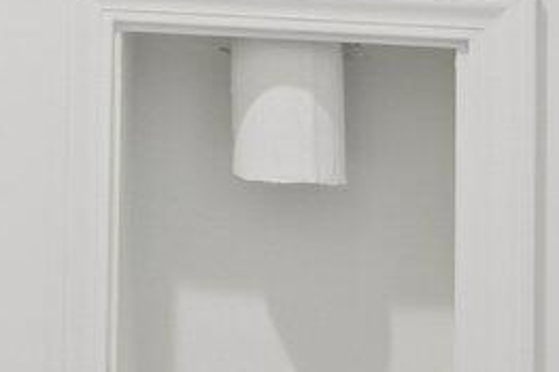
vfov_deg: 12.0
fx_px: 1691
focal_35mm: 109
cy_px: -177
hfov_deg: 16.4
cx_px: -383
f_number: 8
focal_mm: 14
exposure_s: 1/15
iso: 360
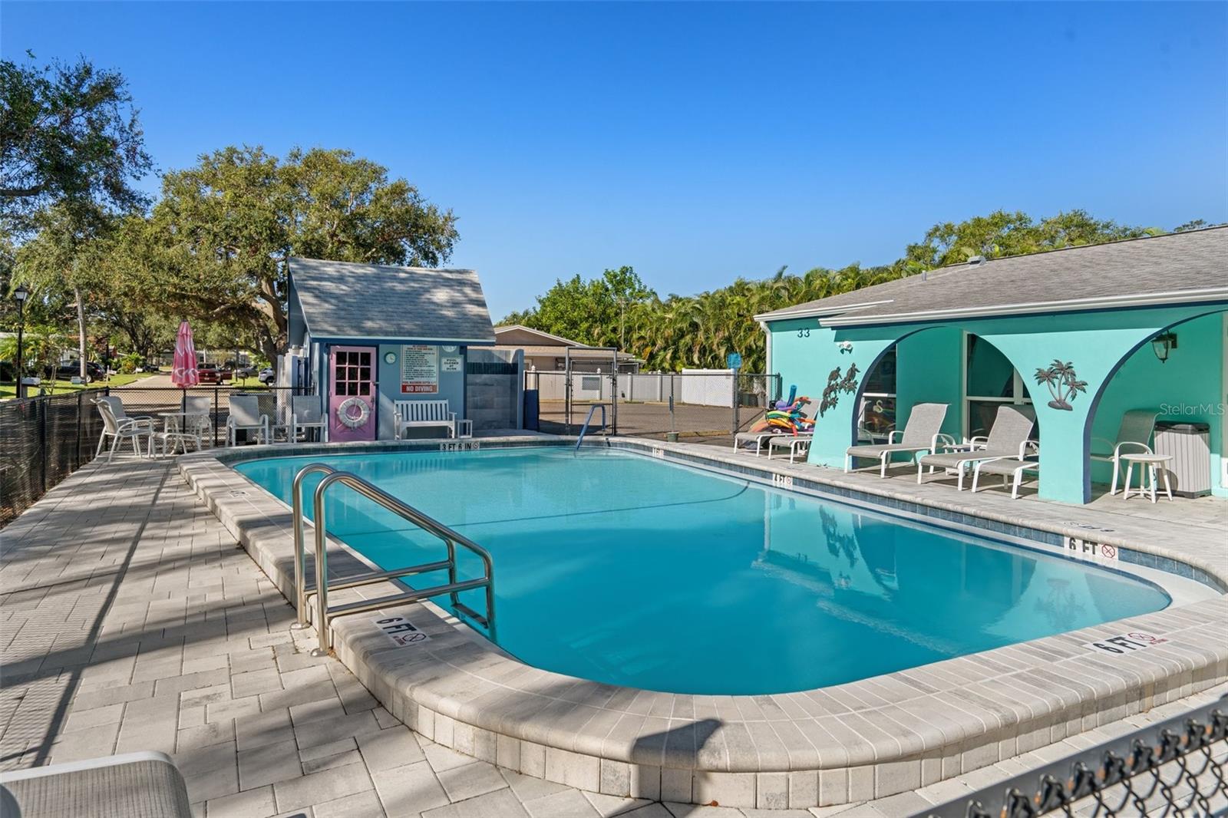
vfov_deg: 57.2
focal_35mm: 22
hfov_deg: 78.6
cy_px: 409
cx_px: 614
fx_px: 750
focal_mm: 22
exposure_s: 1/50
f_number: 8
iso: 320
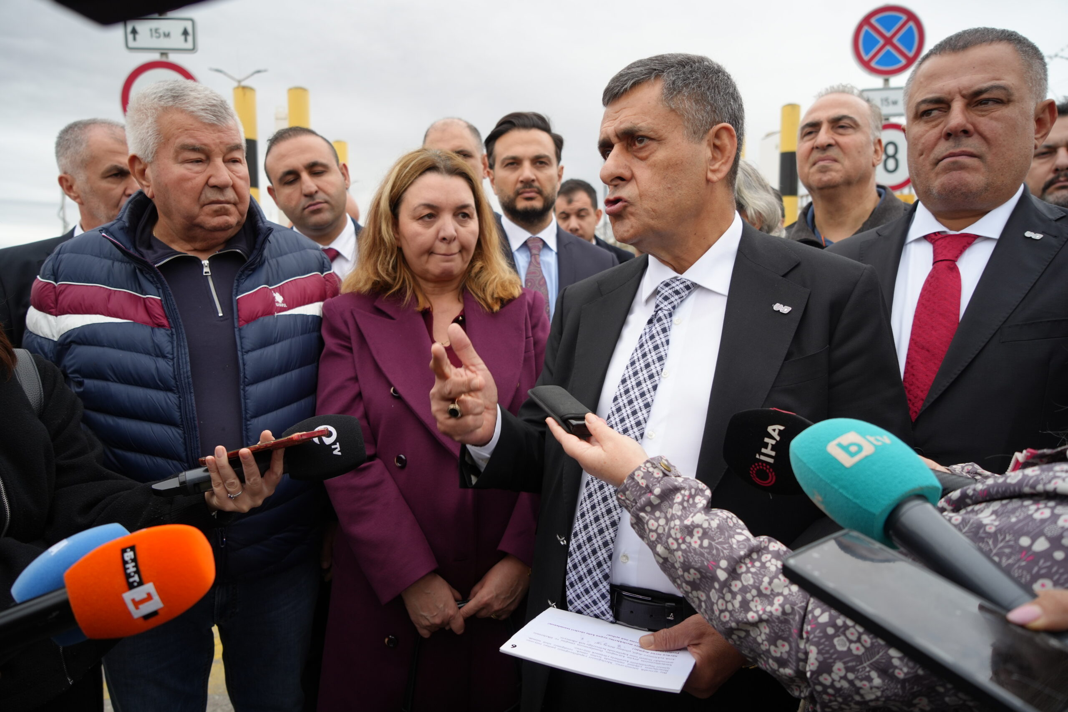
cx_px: 534
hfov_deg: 73.7
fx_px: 712
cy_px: 356
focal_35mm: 24
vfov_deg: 53.1
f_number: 4
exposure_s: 1/160
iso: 200
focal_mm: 24
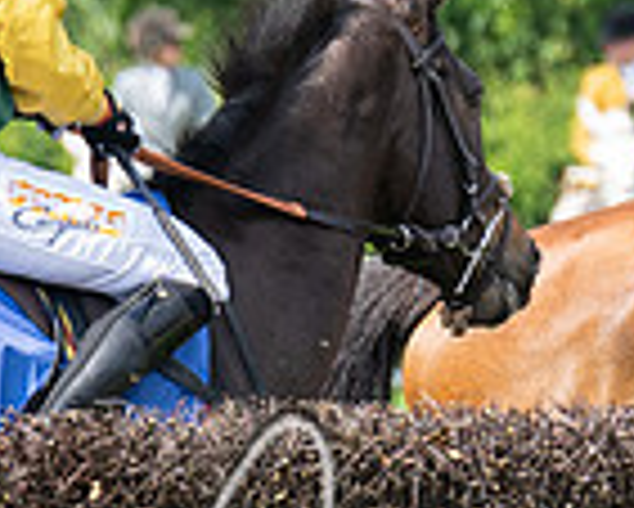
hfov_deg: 1.1
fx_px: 34399
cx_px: 1778
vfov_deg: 0.8
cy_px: 104
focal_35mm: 1832
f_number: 5
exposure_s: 1/500
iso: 200
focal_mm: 200
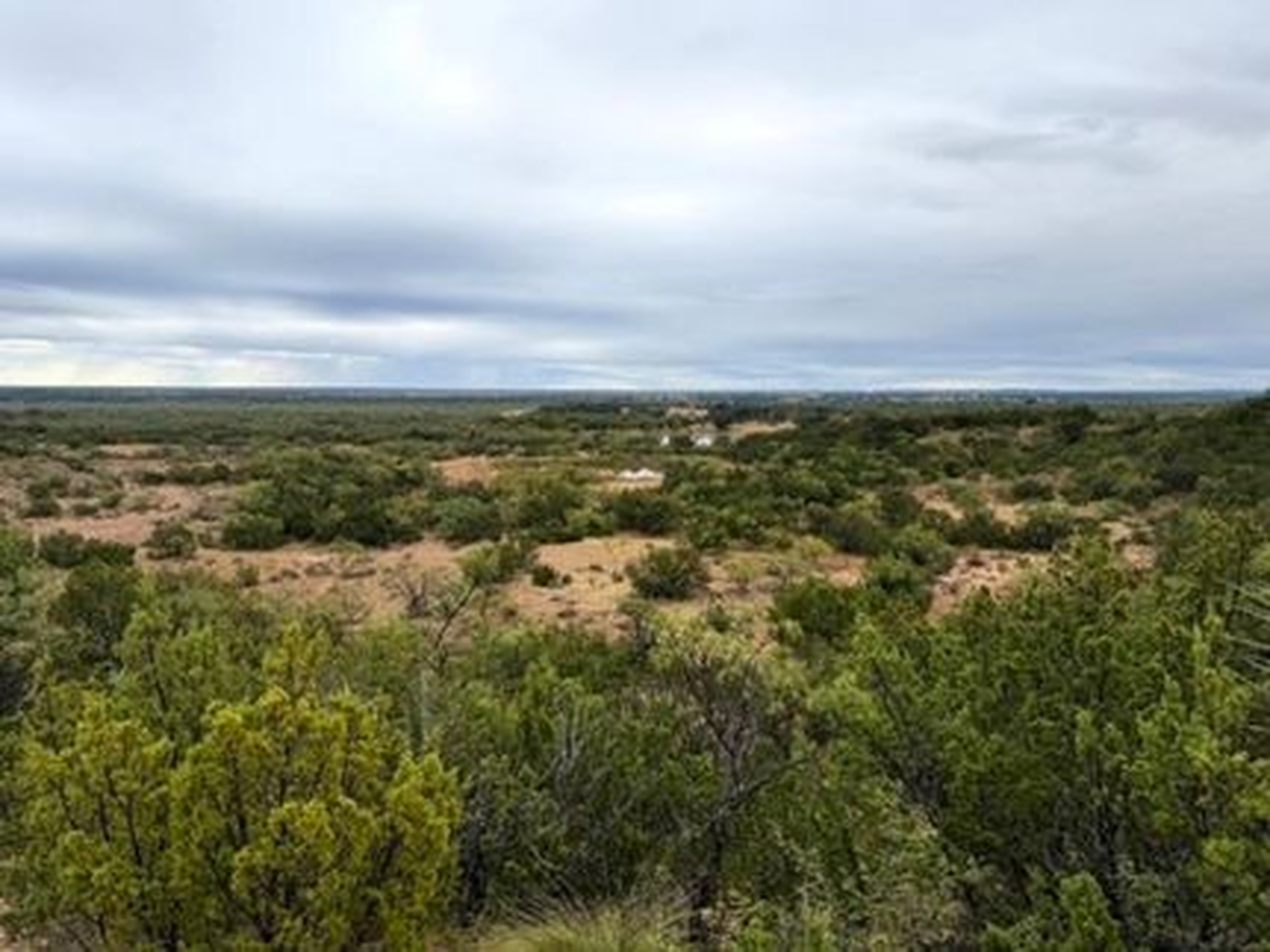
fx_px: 880
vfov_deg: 56.8
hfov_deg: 71.6
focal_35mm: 24
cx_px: 635
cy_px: 476
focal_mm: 6.76
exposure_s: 1/1106
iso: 80
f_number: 1.78
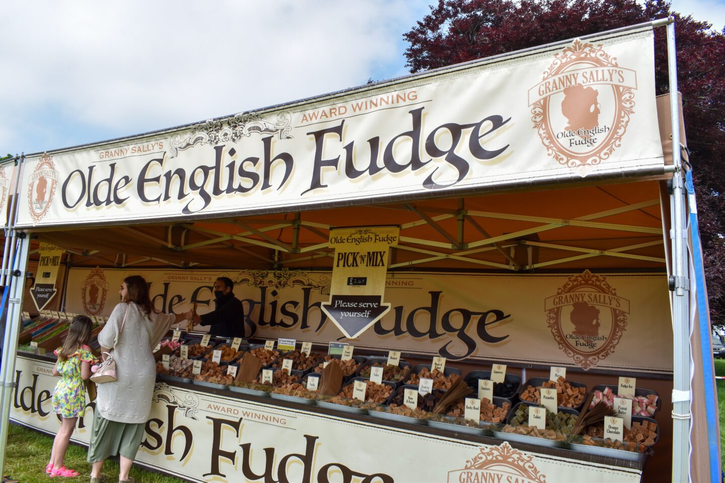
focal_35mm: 27
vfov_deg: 47.9
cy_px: 242
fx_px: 544
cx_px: 362
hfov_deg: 67.4
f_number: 7.1
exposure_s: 1/200
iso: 100
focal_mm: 18
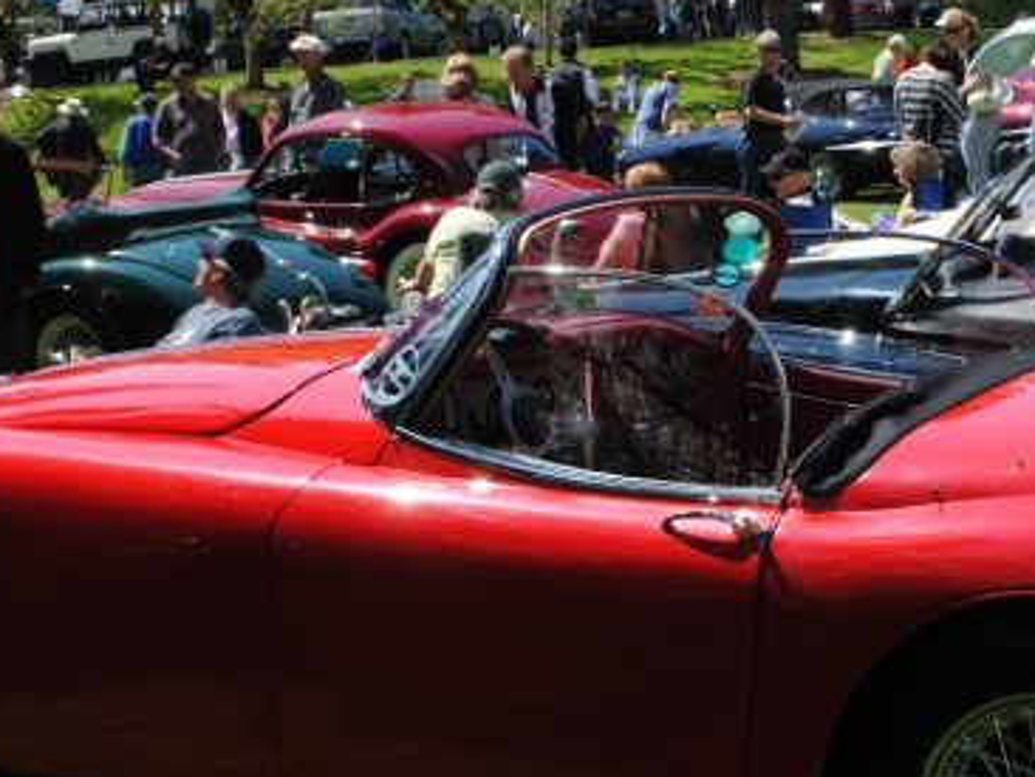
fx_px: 2334
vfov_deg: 18.9
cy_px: 367
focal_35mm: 78
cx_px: 786
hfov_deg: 24.7
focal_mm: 22
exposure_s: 1/160
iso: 100
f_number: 8
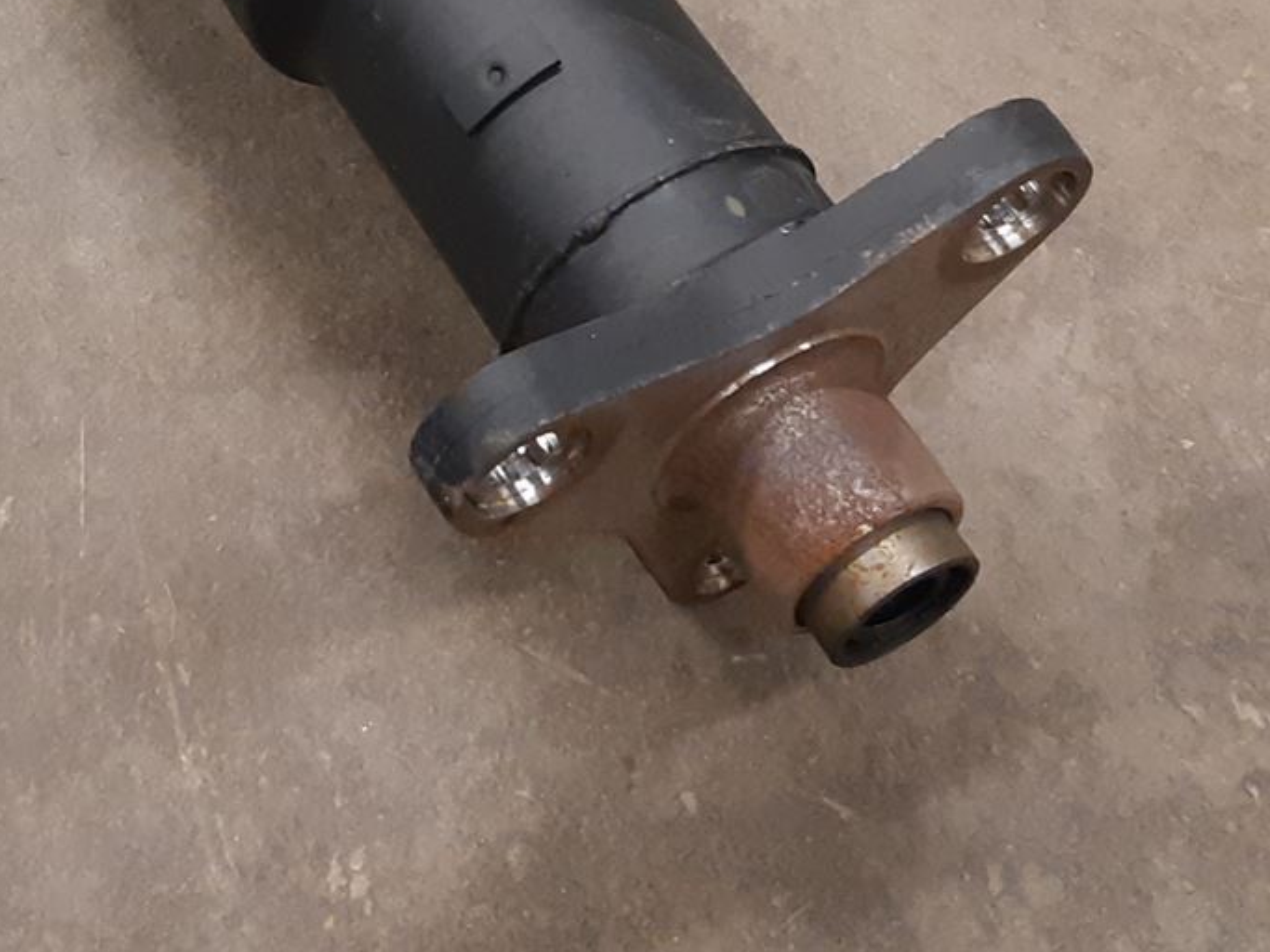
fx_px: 2861
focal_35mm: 78
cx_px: 348
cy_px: -89
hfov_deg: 24.8
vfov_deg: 18.2
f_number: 1.7
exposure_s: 1/50
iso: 200
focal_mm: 3.93
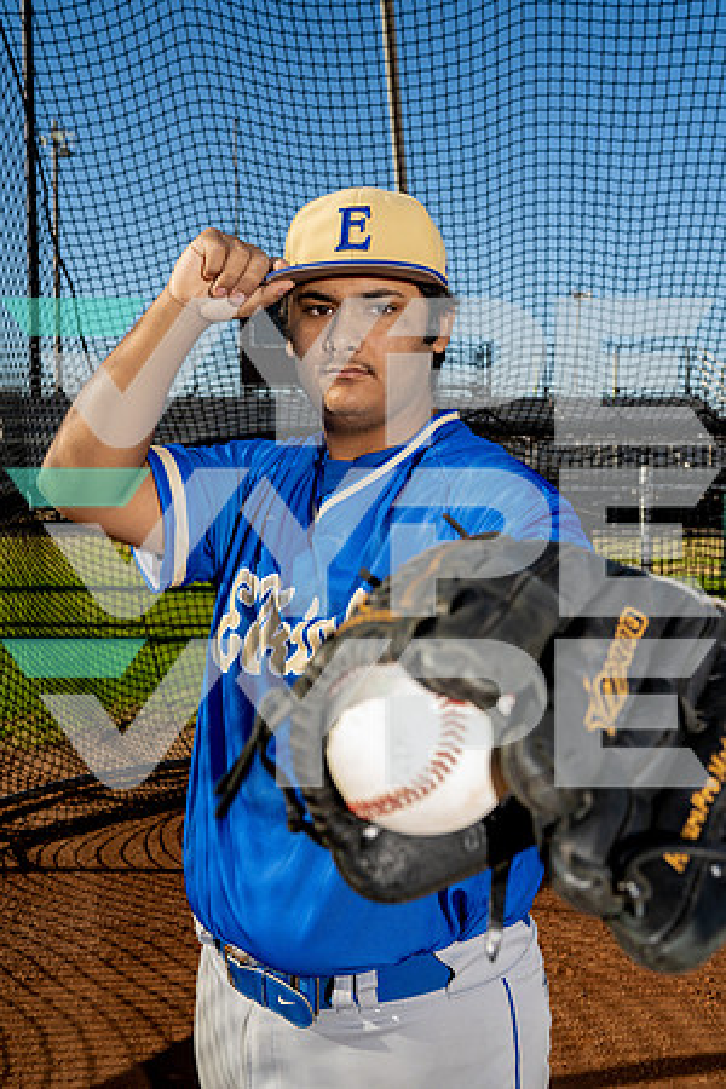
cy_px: 544
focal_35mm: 35
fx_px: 1059
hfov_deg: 37.9
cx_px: 363
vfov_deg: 54.4
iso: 64
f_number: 7.1
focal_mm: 35
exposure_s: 1/250
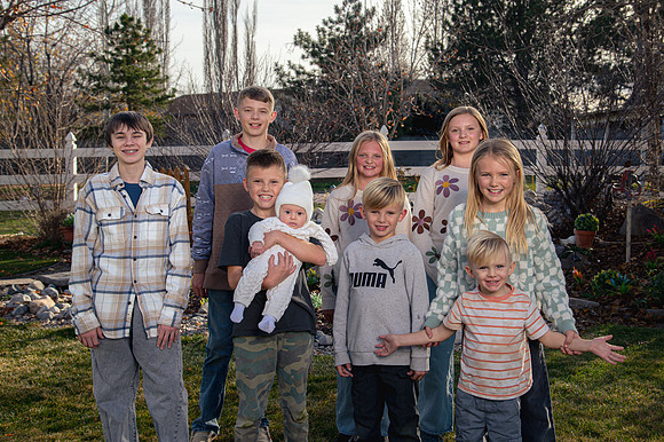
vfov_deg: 26.3
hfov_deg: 38.7
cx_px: 349
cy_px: 201
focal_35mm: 51
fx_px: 944
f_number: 7.1
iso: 200
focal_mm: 46
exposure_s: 1/250
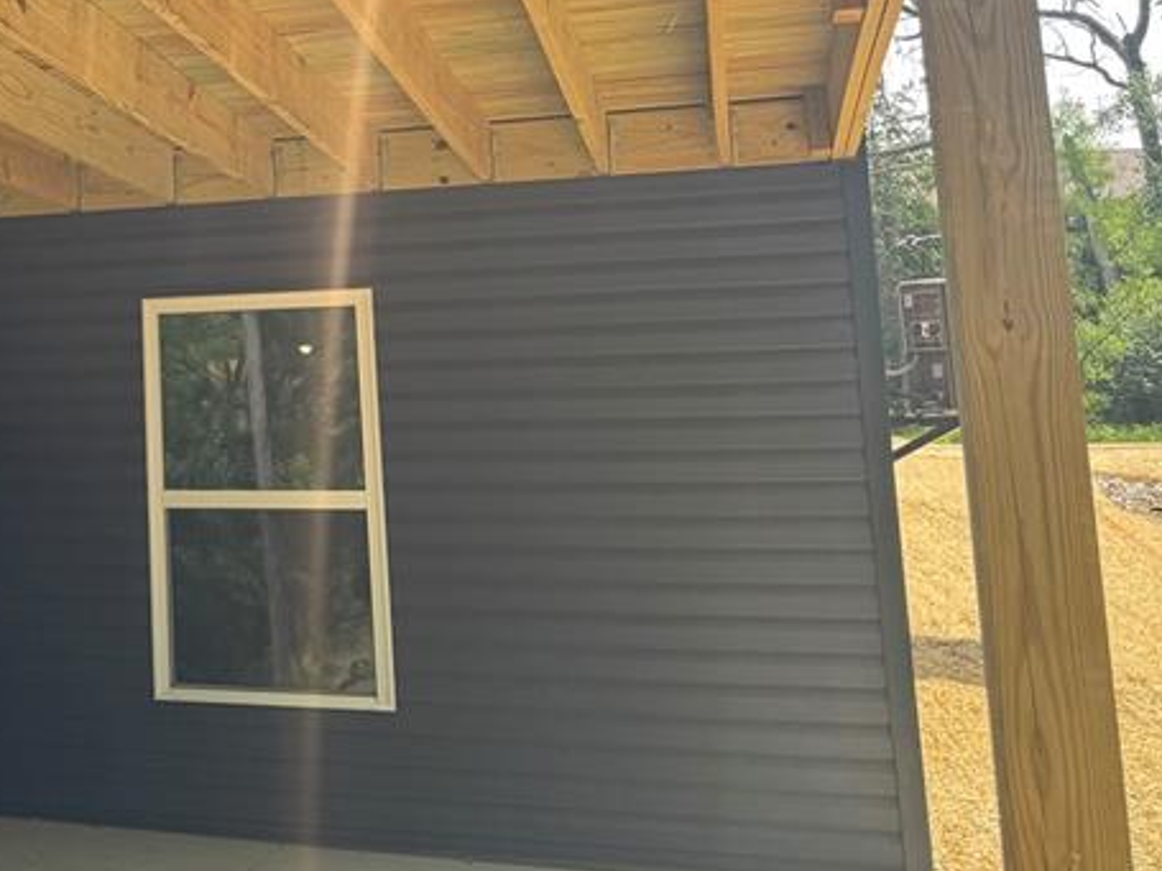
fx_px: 1812
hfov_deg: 31.7
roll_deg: -1.0
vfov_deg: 26.5
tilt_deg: +10.4
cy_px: 176
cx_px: -100
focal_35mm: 54
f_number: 1.78
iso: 80
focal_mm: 6.76
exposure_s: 1/693
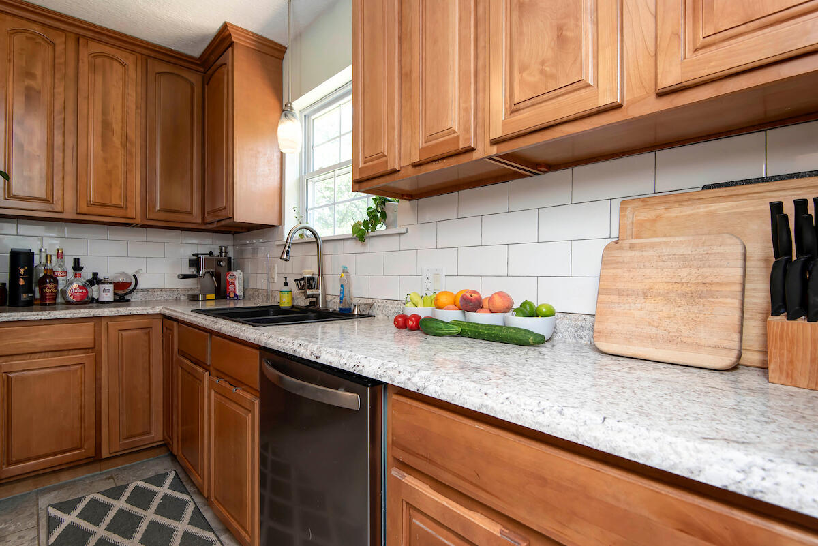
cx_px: 409
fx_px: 386
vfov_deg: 70.5
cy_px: 273
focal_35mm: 17
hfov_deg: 93.3
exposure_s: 1/45
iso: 400
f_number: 6.7
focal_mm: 17
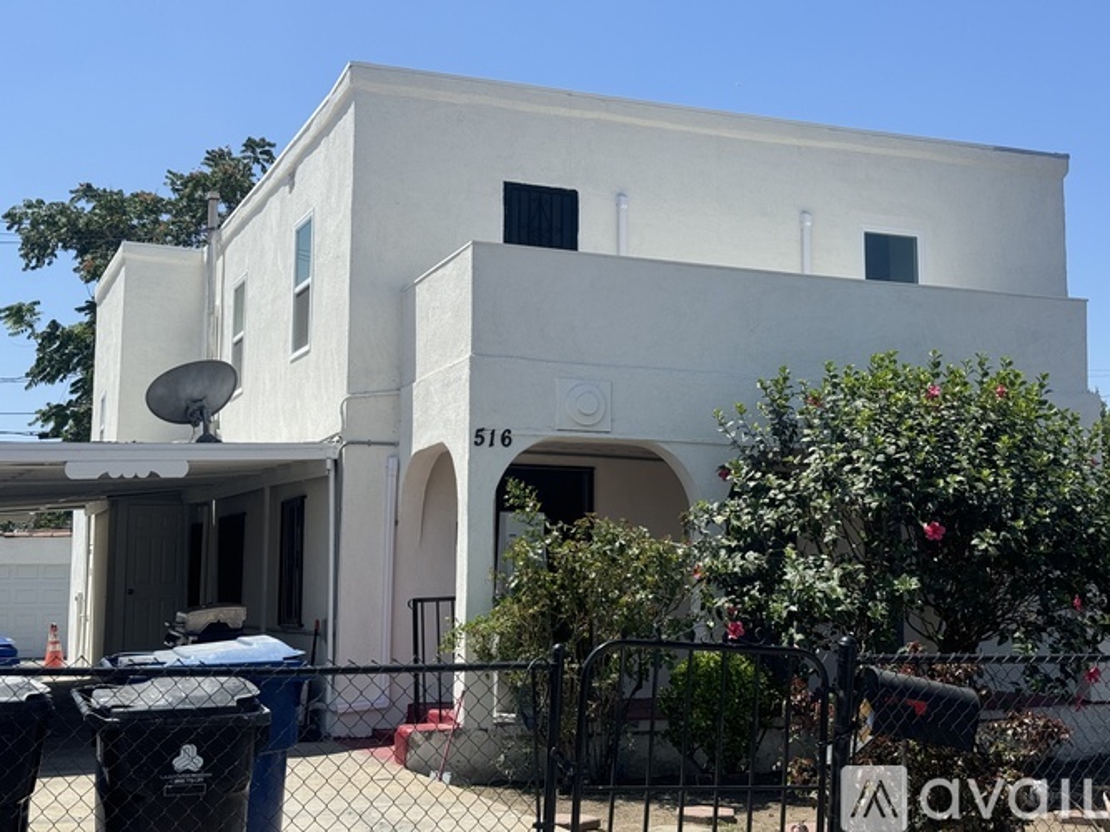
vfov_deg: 30.3
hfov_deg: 39.7
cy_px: 416
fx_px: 1539
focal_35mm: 48
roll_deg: -0.7
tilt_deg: +6.0
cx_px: 555
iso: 64
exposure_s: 1/4310
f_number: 1.78
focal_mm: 6.76
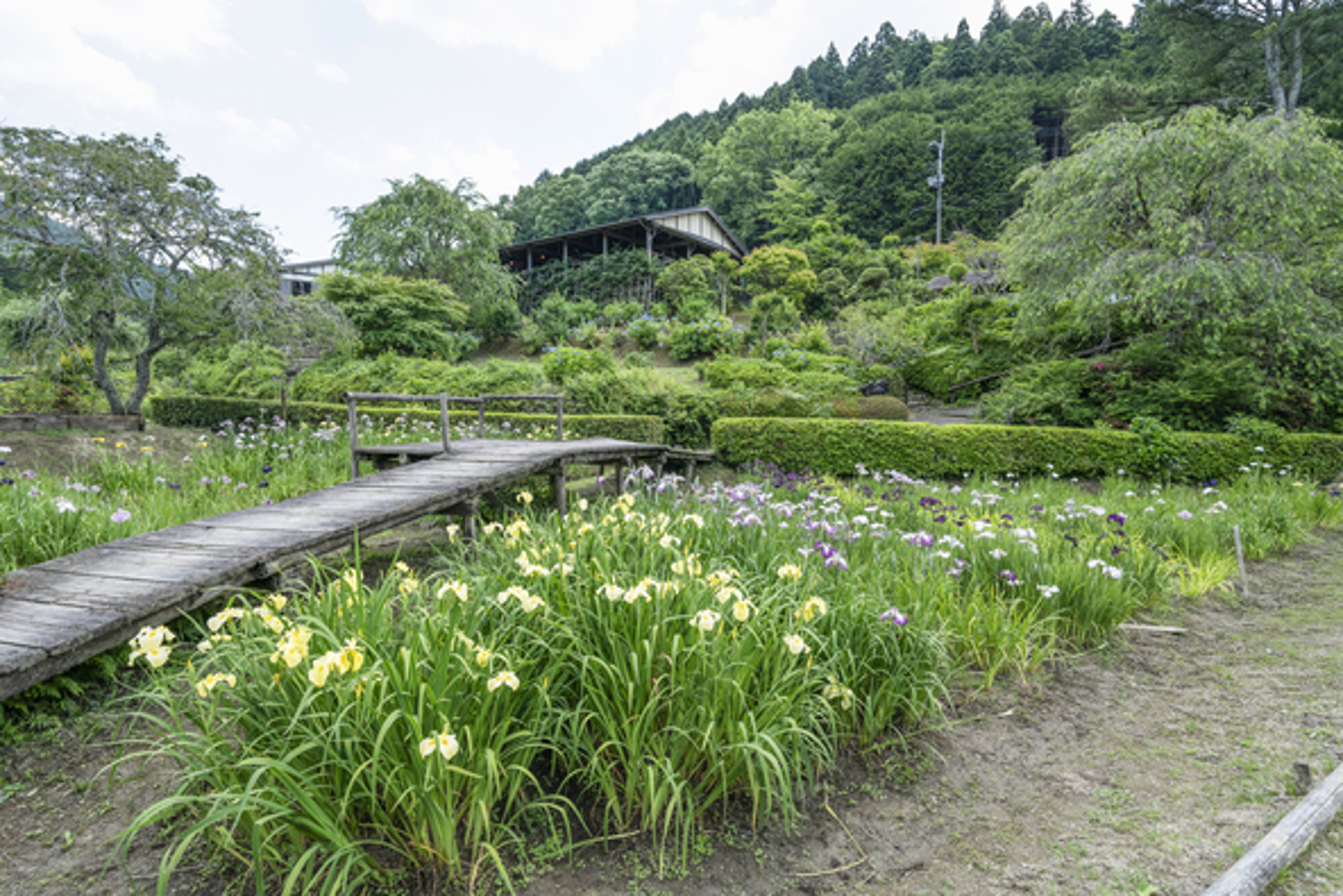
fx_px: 597
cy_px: 448
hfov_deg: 96.7
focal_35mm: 16
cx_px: 672
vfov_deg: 73.8
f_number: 8
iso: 250
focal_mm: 16
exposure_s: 1/160
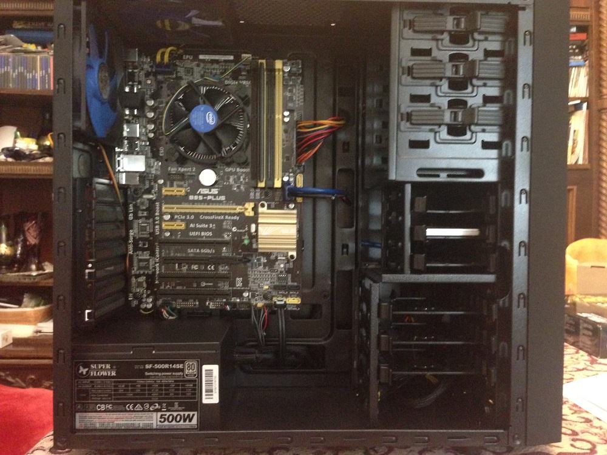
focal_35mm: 33
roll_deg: -1.3
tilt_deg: -2.7
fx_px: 579
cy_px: 228
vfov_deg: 42.9
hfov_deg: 55.4
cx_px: 304
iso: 800
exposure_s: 1/15
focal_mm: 4.12
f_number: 2.4
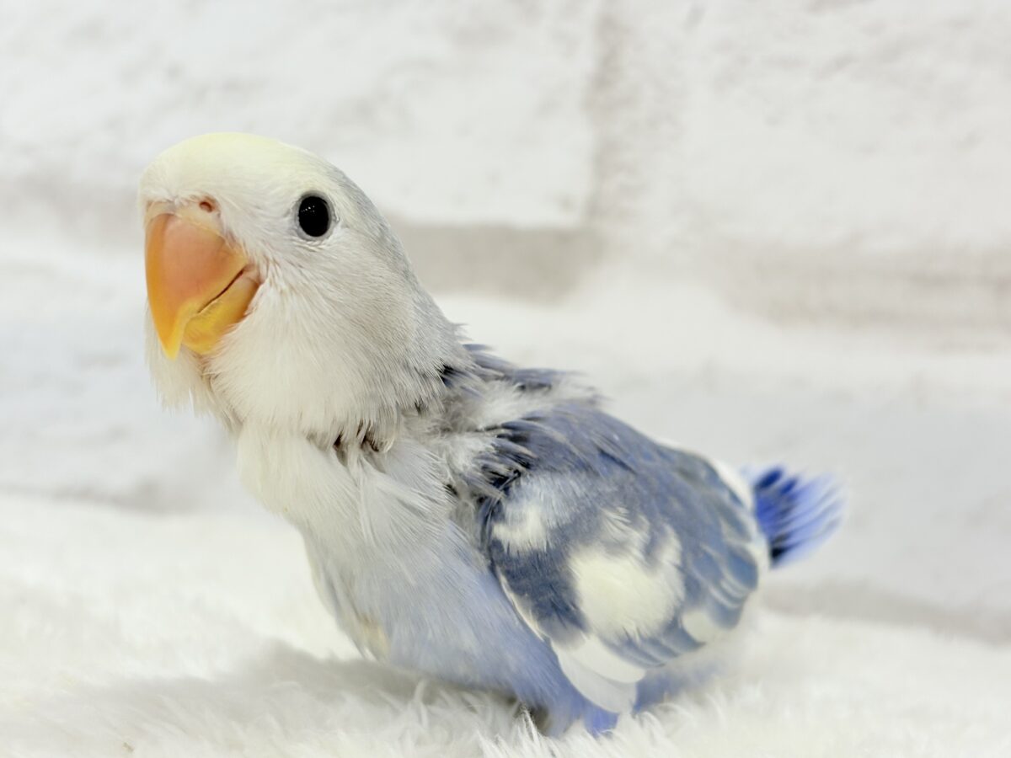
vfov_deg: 28.0
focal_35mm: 52
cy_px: 379
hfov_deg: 36.8
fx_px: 1519
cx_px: 506
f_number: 1.6
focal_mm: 5.96
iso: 32
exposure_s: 1/50
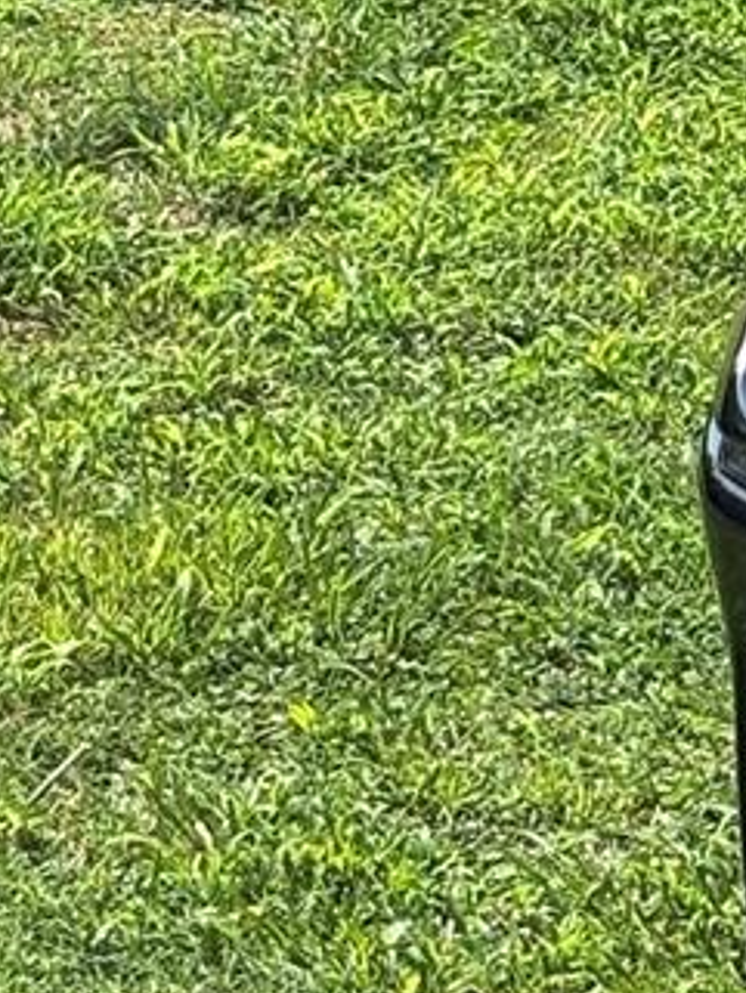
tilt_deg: -0.3
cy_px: -795
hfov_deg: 5.8
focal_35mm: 249
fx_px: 7150
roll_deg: -1.0
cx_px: -963
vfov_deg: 7.7
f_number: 1.6
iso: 32
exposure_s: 1/1344
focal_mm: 5.96
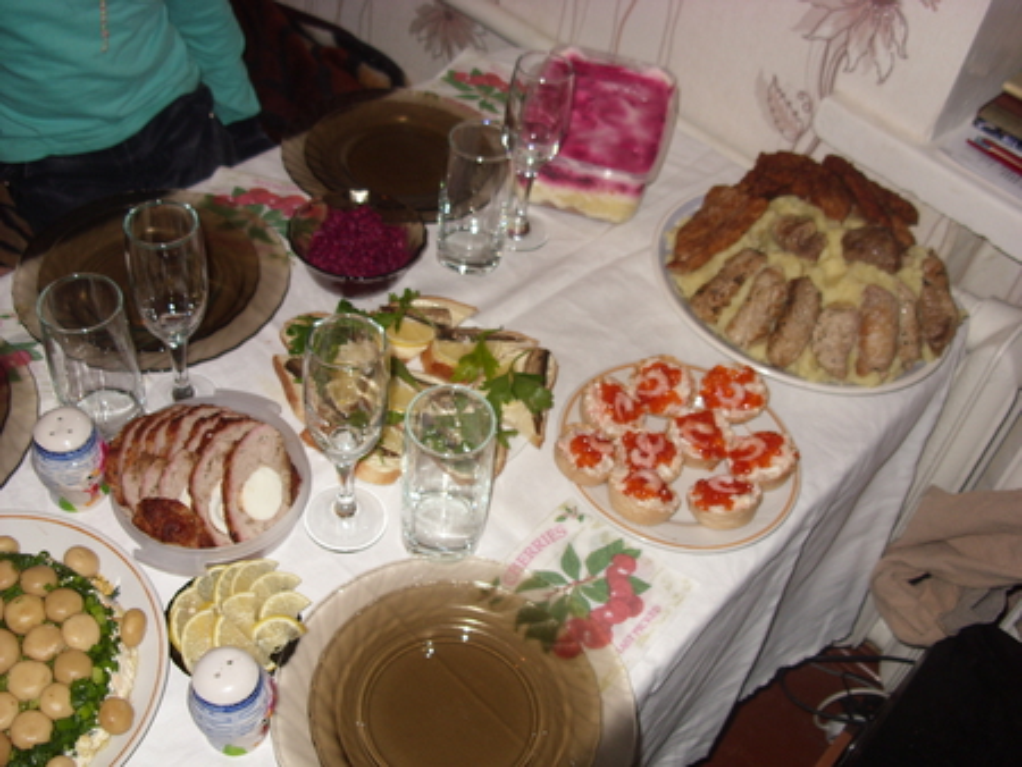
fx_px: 1123
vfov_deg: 37.8
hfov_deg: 49.0
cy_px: 384
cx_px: 511
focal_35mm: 38
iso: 50
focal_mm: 6.3
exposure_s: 1/30
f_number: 2.8
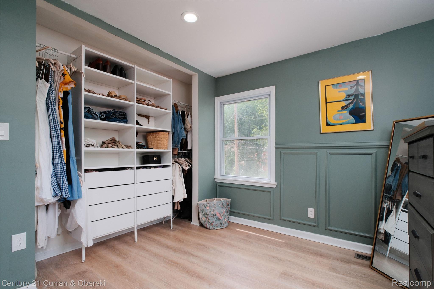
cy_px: 144
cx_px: 217
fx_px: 205
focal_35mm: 17
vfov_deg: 70.4
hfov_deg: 93.3
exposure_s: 1/125
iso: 640
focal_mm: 11.1
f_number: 8
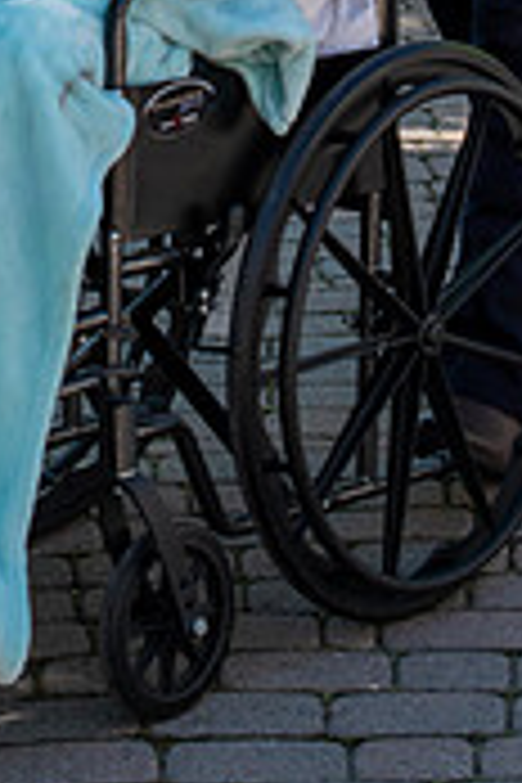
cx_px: 99
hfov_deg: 7.4
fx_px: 4045
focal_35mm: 186
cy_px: -166
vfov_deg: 10.9
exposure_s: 1/250
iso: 320
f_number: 8
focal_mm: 48
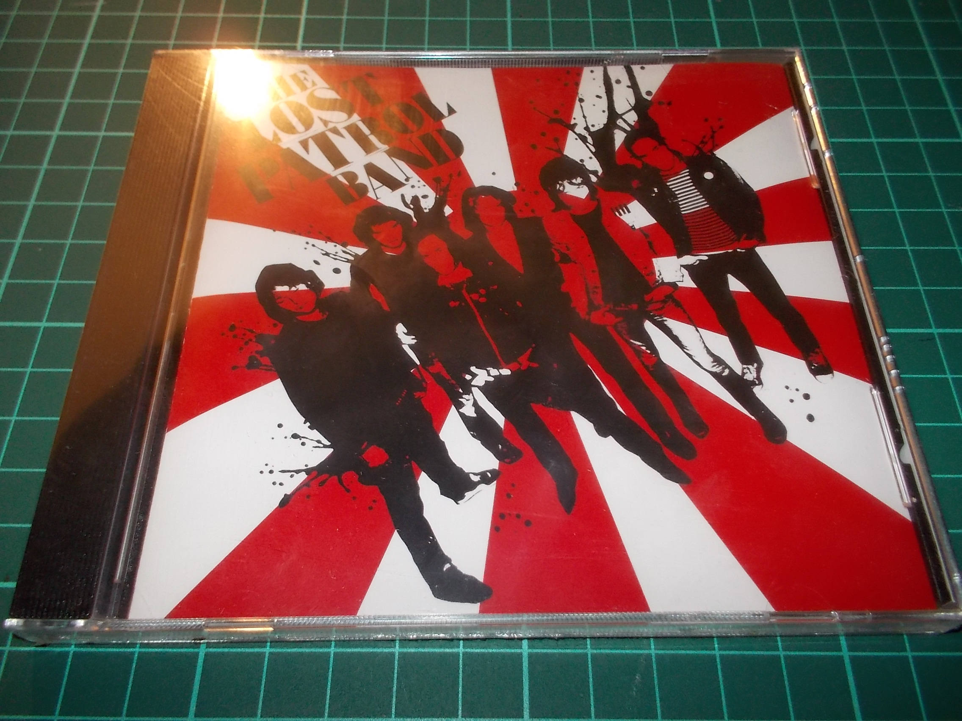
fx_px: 806
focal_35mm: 29
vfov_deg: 48.2
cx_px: 481
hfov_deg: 61.7
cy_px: 360
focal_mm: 4.1
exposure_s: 1/30
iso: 200
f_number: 3.3
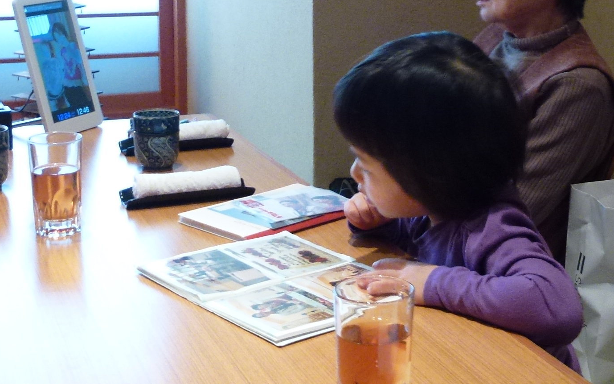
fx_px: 1088
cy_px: 87
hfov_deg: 31.0
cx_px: 458
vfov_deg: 19.8
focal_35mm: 65
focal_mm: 5.9
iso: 200
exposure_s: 1/10
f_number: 3.6
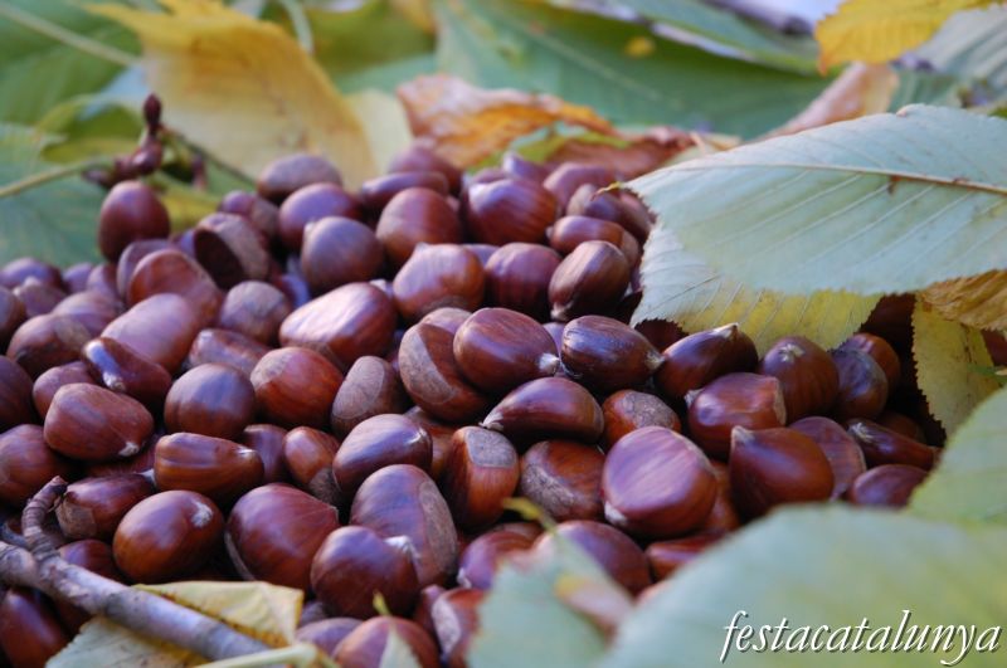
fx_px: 2514
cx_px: 504
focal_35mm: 90
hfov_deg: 22.7
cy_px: 334
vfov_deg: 15.1
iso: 400
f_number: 4.5
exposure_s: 1/100
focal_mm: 60
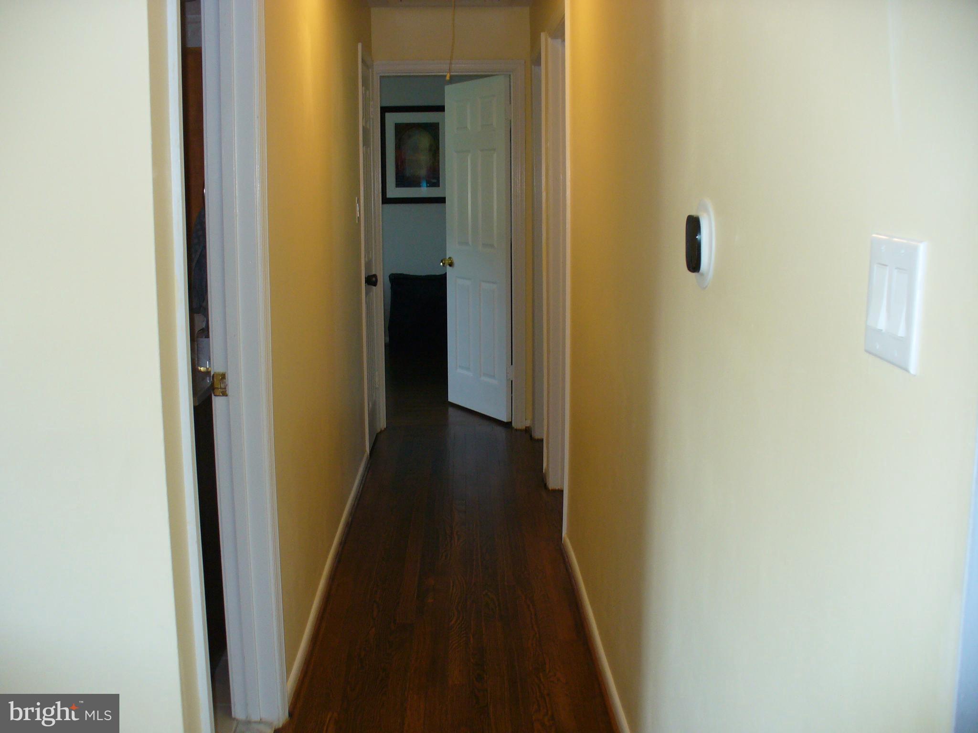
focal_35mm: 37
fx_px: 1045
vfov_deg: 38.7
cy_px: 366
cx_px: 489
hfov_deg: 50.1
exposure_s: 1/30
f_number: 2.8
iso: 100
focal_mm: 6.1
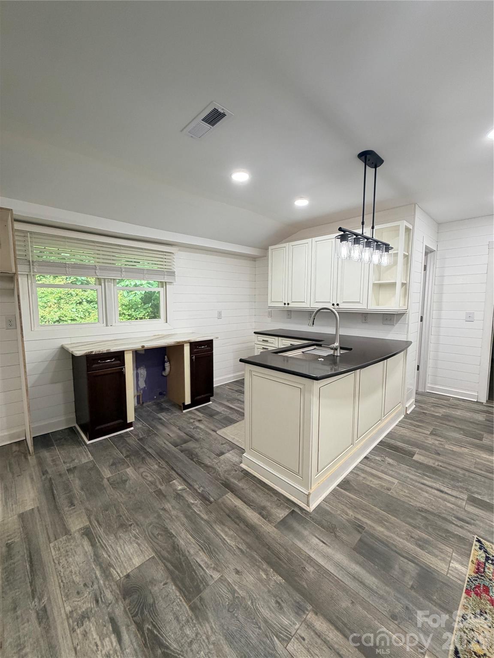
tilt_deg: -6.6
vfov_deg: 102.1
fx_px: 266
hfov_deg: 85.7
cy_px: 329
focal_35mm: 14
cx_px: 247
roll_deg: -0.3
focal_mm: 2.22
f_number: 2.2
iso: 250
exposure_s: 1/60
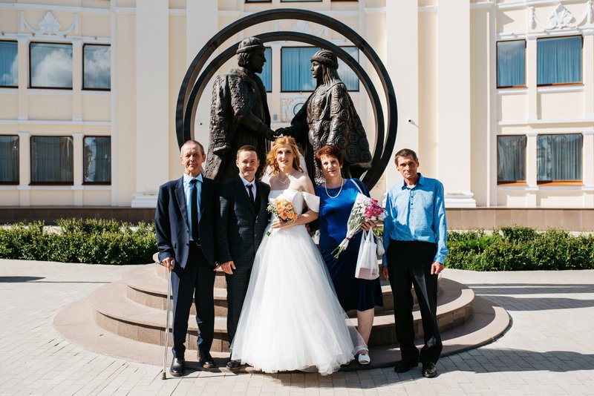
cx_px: 297
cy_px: 198
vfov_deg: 37.9
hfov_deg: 54.4
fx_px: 578
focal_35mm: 35
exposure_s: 1/3200
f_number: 3.2
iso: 200
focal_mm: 35
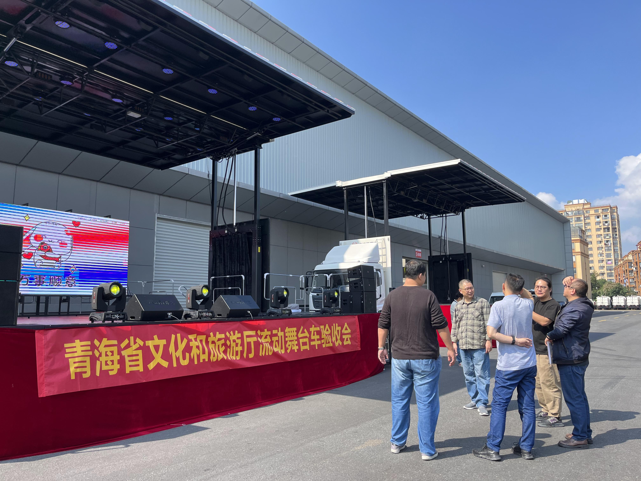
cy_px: 240
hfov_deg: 67.3
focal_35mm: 26
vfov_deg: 53.1
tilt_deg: +7.0
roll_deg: -0.9
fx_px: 481
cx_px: 320
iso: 50
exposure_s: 1/1266
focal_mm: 5.1
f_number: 1.6
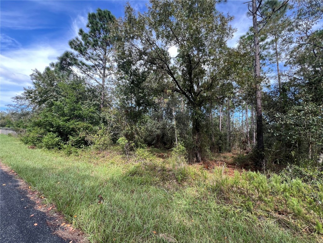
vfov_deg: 89.9
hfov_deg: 106.2
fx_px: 121
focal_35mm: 13
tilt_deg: +6.6
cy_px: 122
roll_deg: -3.1
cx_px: 162
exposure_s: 1/228
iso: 32
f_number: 1.8
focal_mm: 1.57
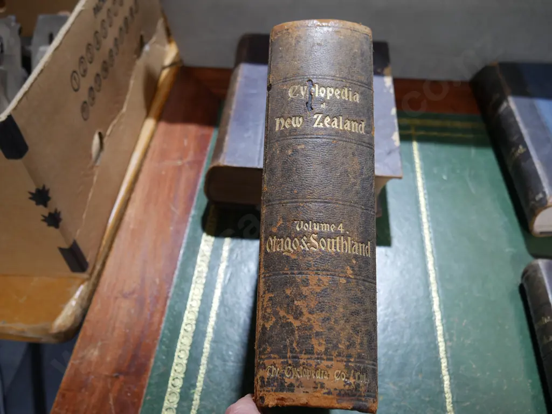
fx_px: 479
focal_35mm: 30
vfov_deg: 46.8
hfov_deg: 59.9
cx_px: 276
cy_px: 207
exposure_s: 1/60
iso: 400
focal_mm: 15
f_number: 3.6
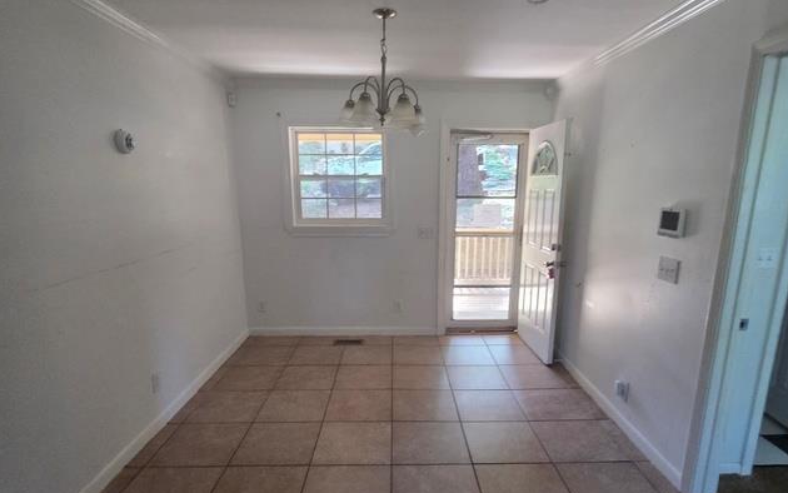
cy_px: 279
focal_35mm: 14
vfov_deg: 78.3
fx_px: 301
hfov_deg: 105.3
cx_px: 399
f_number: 2.2
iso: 400
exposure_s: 1/60
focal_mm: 2.2
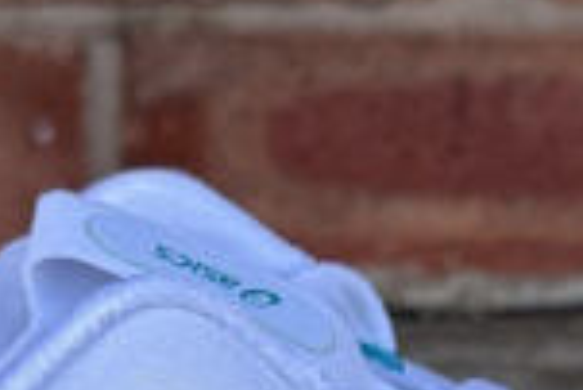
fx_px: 2010
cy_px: 751
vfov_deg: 10.3
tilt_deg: -24.1
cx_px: 286
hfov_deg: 16.5
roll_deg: -1.0
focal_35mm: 124
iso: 80
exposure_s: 1/780
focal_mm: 6.76
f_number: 1.78
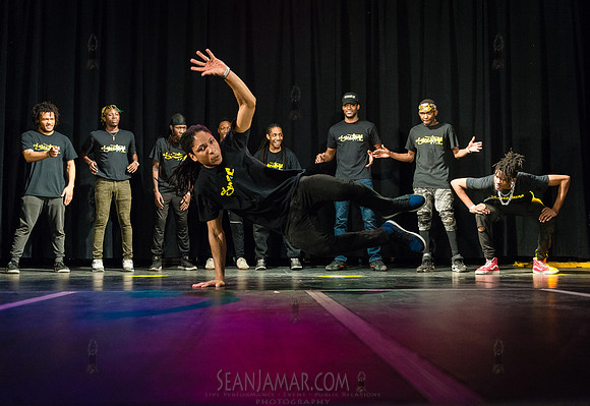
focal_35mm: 38
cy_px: 216
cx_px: 294
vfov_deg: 35.8
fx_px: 628
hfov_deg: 50.3
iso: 4000
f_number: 2.8
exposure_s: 1/1000
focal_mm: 34
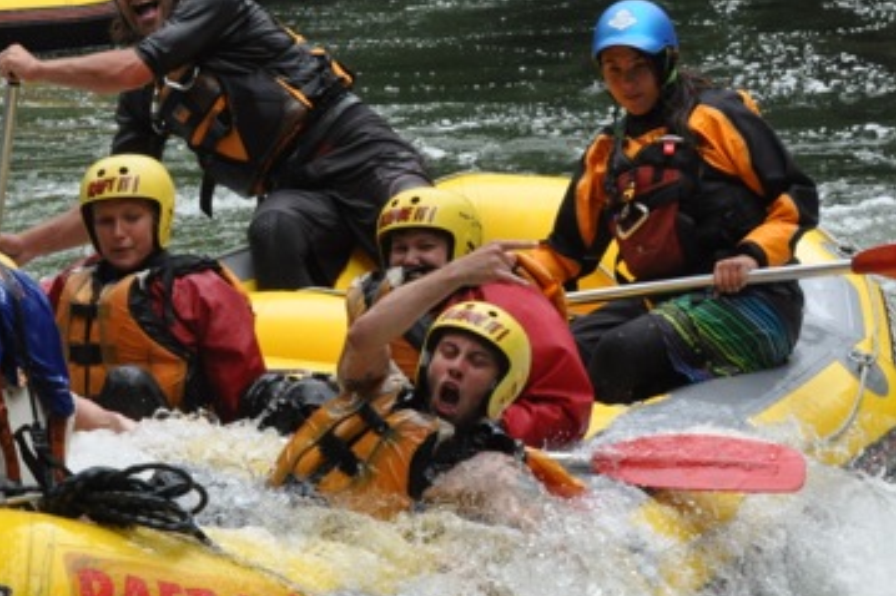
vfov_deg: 6.3
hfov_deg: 9.4
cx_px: 160
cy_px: 286
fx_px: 5448
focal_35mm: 219
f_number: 13
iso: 1250
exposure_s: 1/320
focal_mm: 82
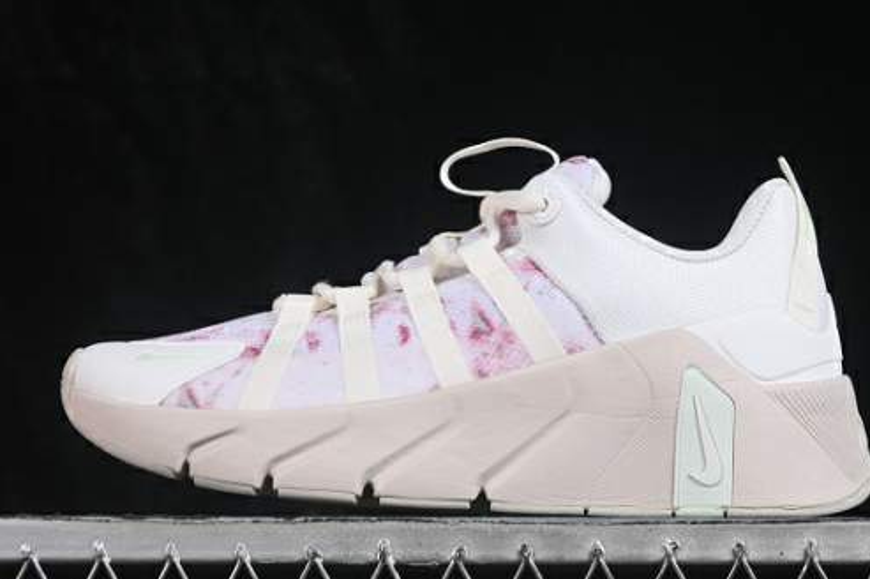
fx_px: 2681
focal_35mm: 111
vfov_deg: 12.3
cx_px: 473
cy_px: 245
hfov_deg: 18.4
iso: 160
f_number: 8
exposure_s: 1/80
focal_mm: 50
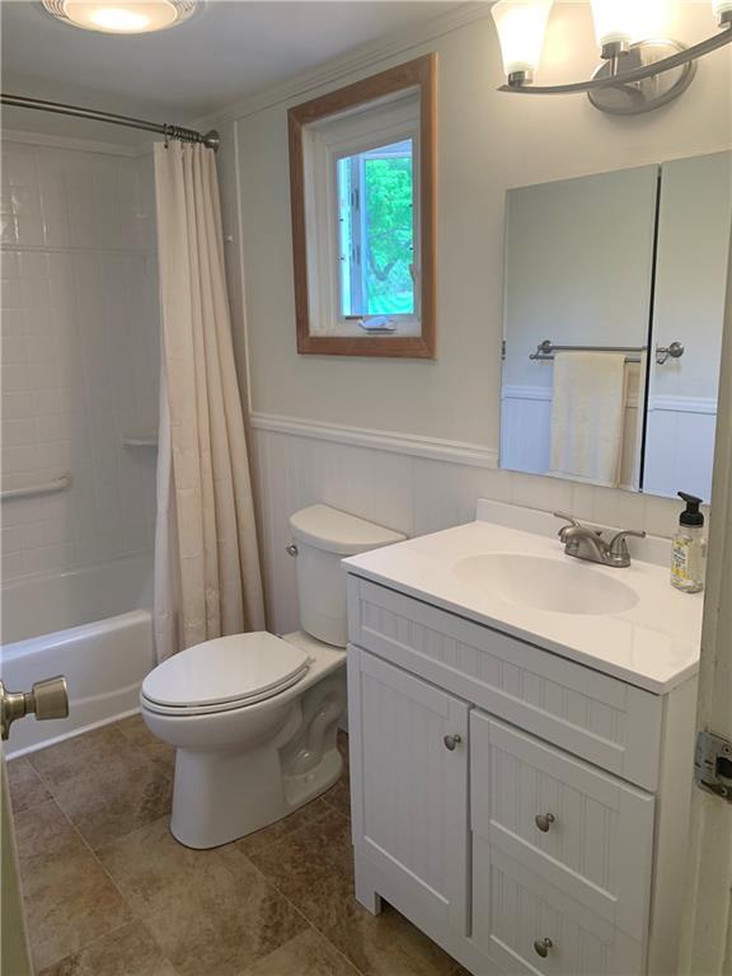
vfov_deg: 67.3
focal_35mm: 26
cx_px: 366
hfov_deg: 53.1
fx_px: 733
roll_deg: +1.0
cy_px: 488
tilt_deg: -11.2
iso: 80
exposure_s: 1/120
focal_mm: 4.25
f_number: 1.8
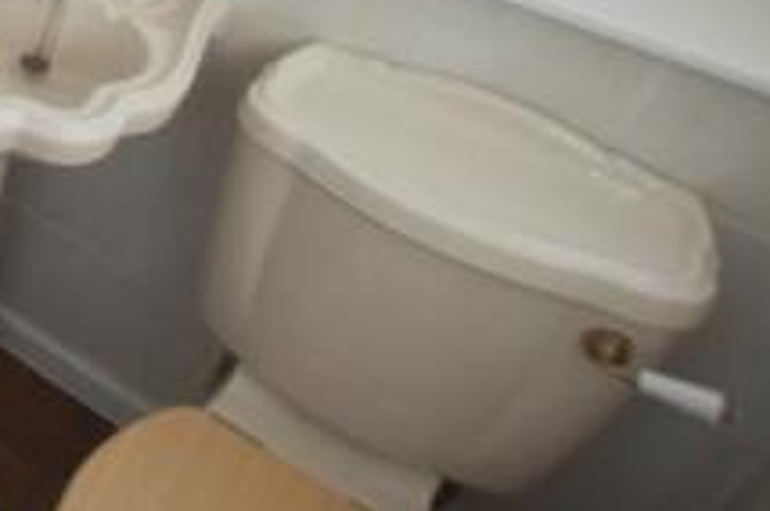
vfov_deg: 25.5
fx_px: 982
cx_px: -371
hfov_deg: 28.6
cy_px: -133
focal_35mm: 46
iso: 100
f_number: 3.5
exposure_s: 1/125
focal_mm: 10
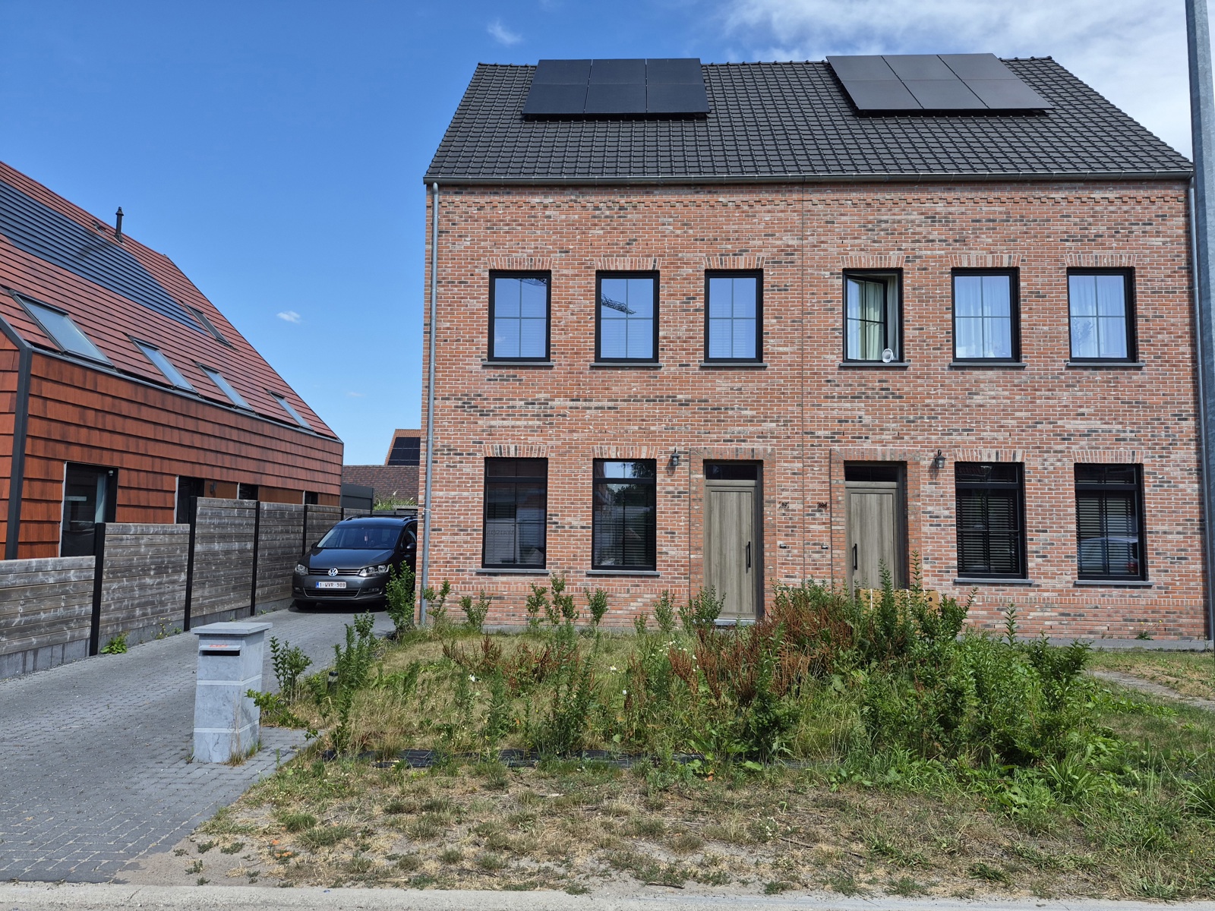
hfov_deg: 73.9
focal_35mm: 23
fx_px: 807
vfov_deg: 58.9
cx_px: 608
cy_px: 456
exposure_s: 1/3216
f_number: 1.8
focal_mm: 5.4
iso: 80
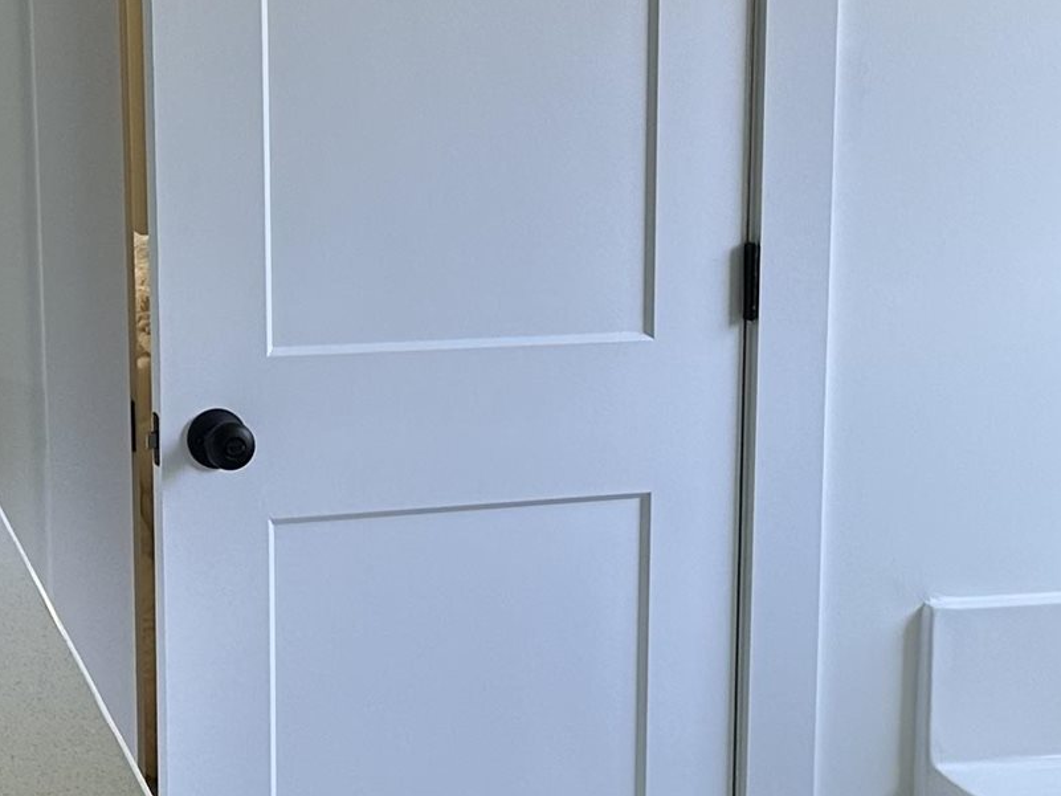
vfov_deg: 16.0
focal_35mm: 92
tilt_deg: -11.0
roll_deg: -1.2
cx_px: 670
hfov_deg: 21.3
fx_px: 2820
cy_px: 564
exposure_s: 1/120
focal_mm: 6.86
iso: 125
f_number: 1.78
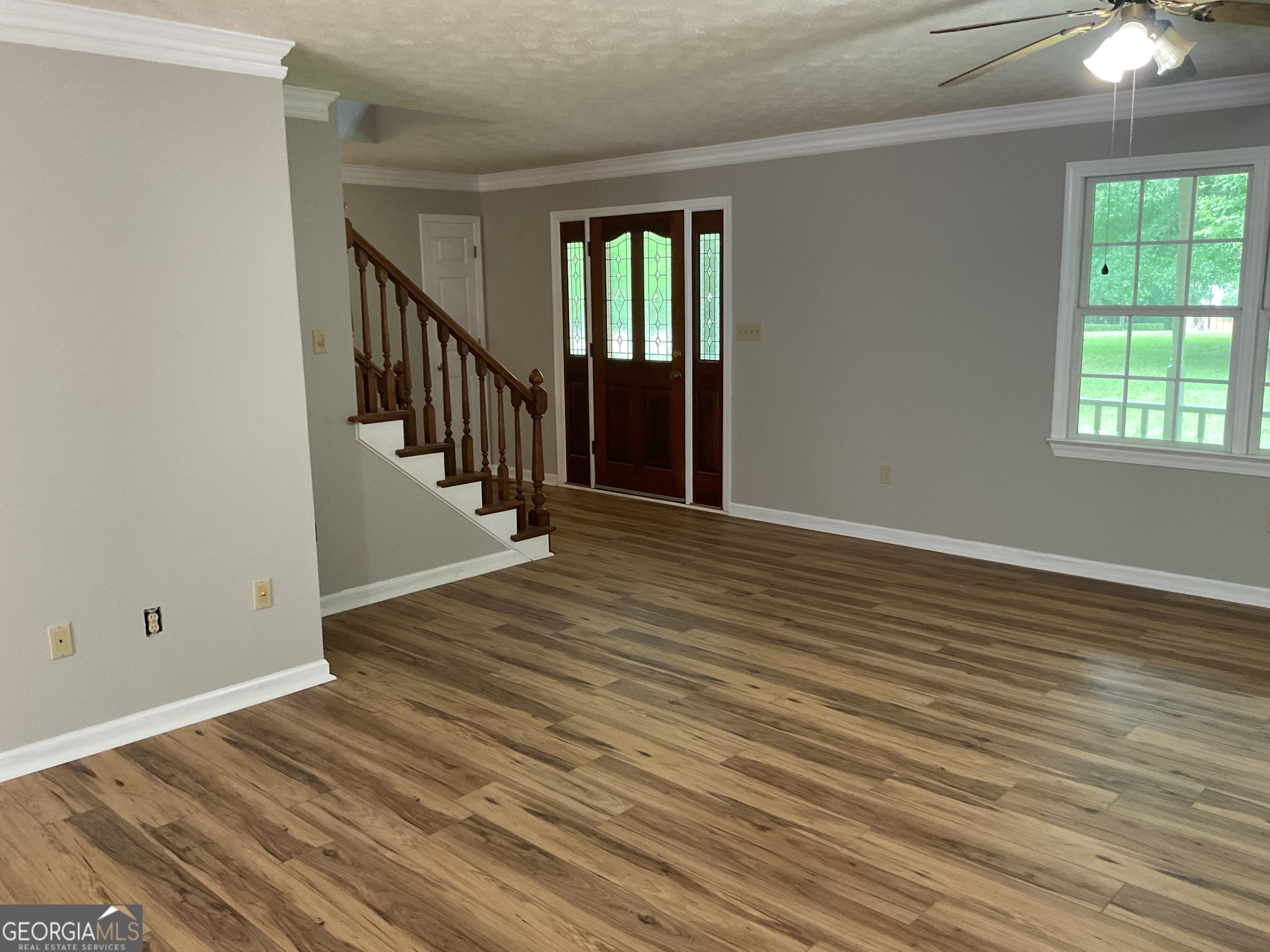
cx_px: 635
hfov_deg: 61.7
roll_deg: +0.9
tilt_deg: -9.1
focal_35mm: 29
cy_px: 476
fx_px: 1064
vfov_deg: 48.2
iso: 200
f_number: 1.8
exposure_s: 1/60
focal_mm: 3
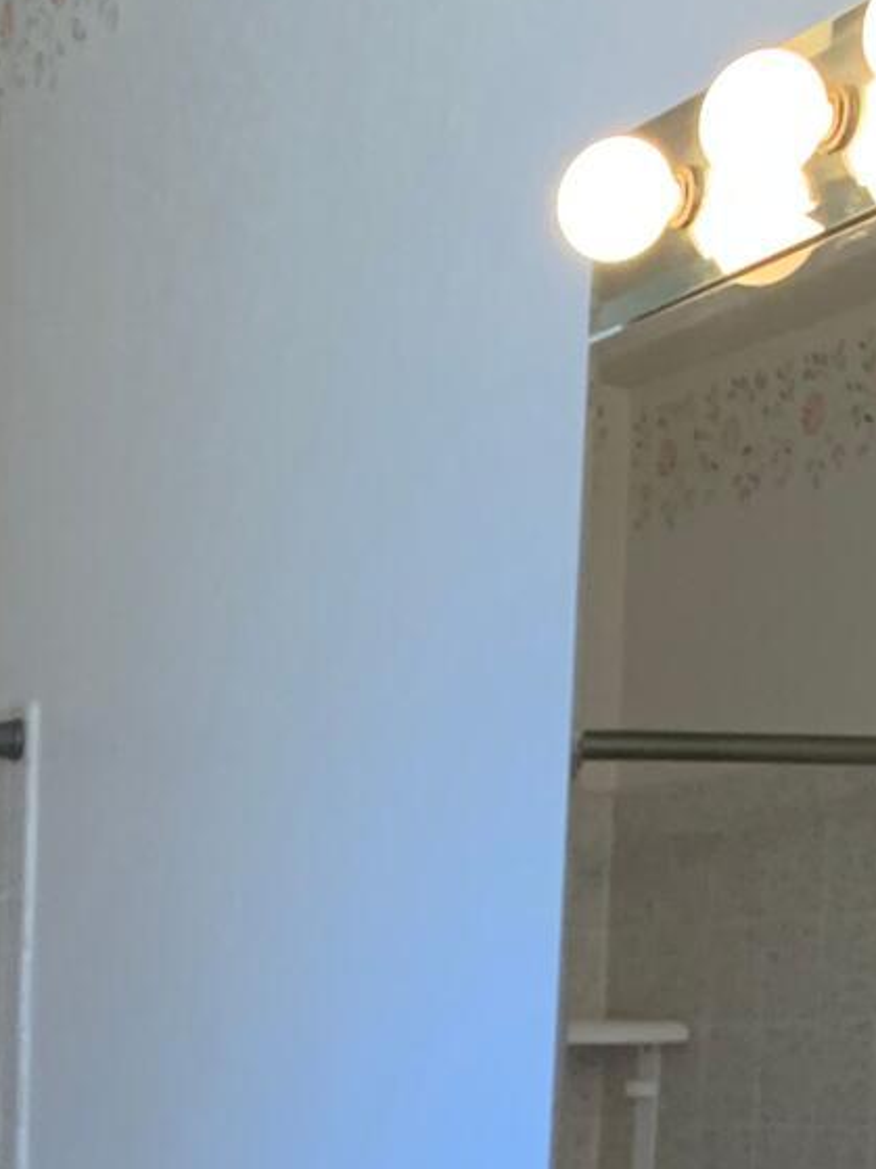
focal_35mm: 93
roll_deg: -0.7
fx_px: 3139
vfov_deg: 18.6
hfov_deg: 15.1
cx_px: -280
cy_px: 1761
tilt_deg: -10.2
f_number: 1.8
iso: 160
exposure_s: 1/60
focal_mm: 4.25
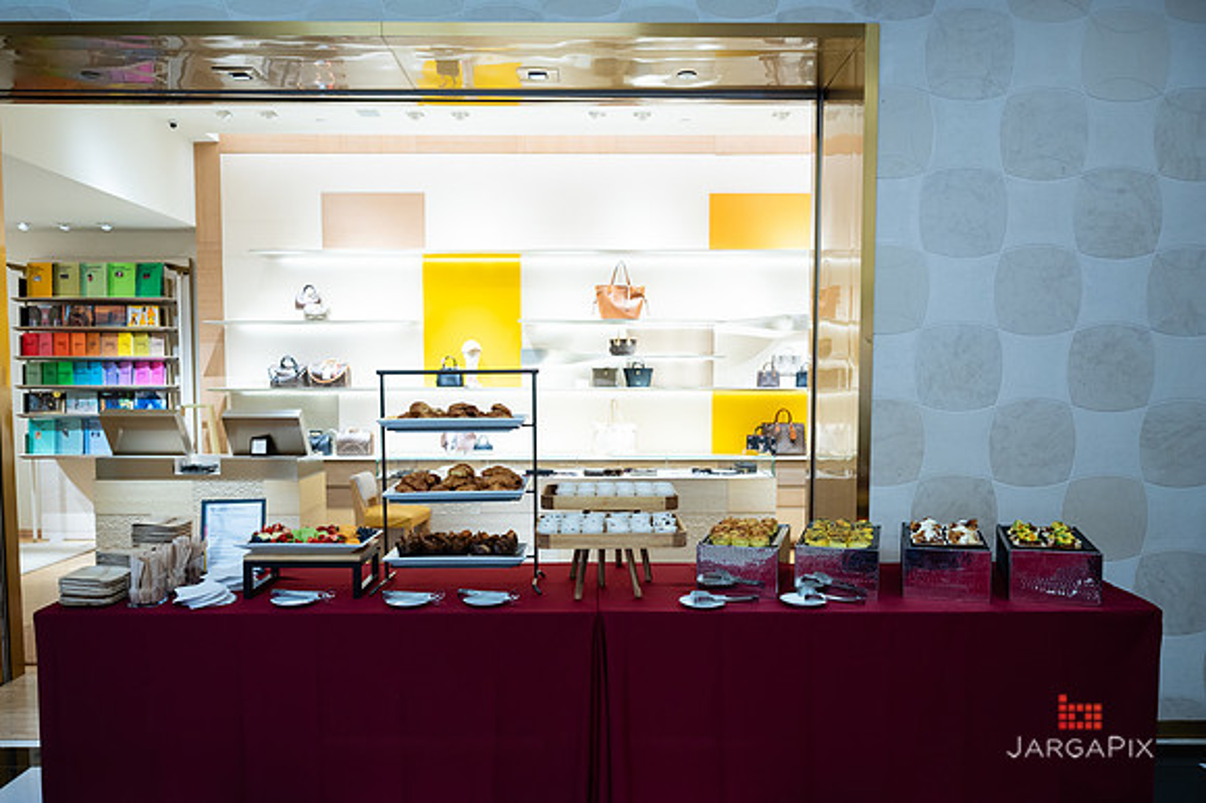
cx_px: 604
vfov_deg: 46.7
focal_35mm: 28
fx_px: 930
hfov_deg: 65.9
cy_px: 434
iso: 800
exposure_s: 1/160
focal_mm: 25.5
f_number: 3.2
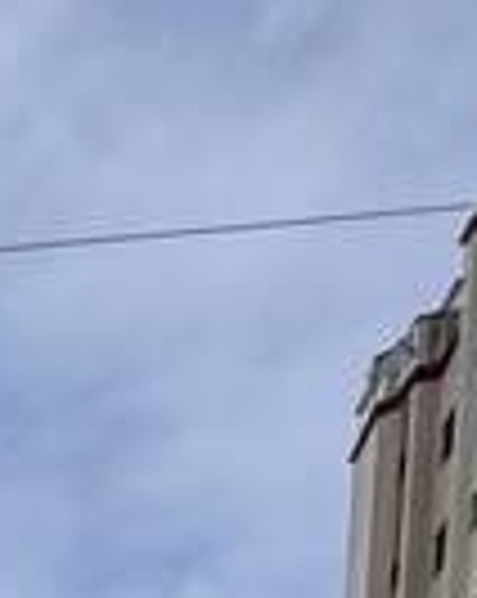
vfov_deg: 12.6
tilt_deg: -4.6
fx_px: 1963
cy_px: 1524
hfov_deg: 9.5
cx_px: -1112
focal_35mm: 111
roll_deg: -0.3
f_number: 2.2
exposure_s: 1/1143
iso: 50
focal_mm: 2.22
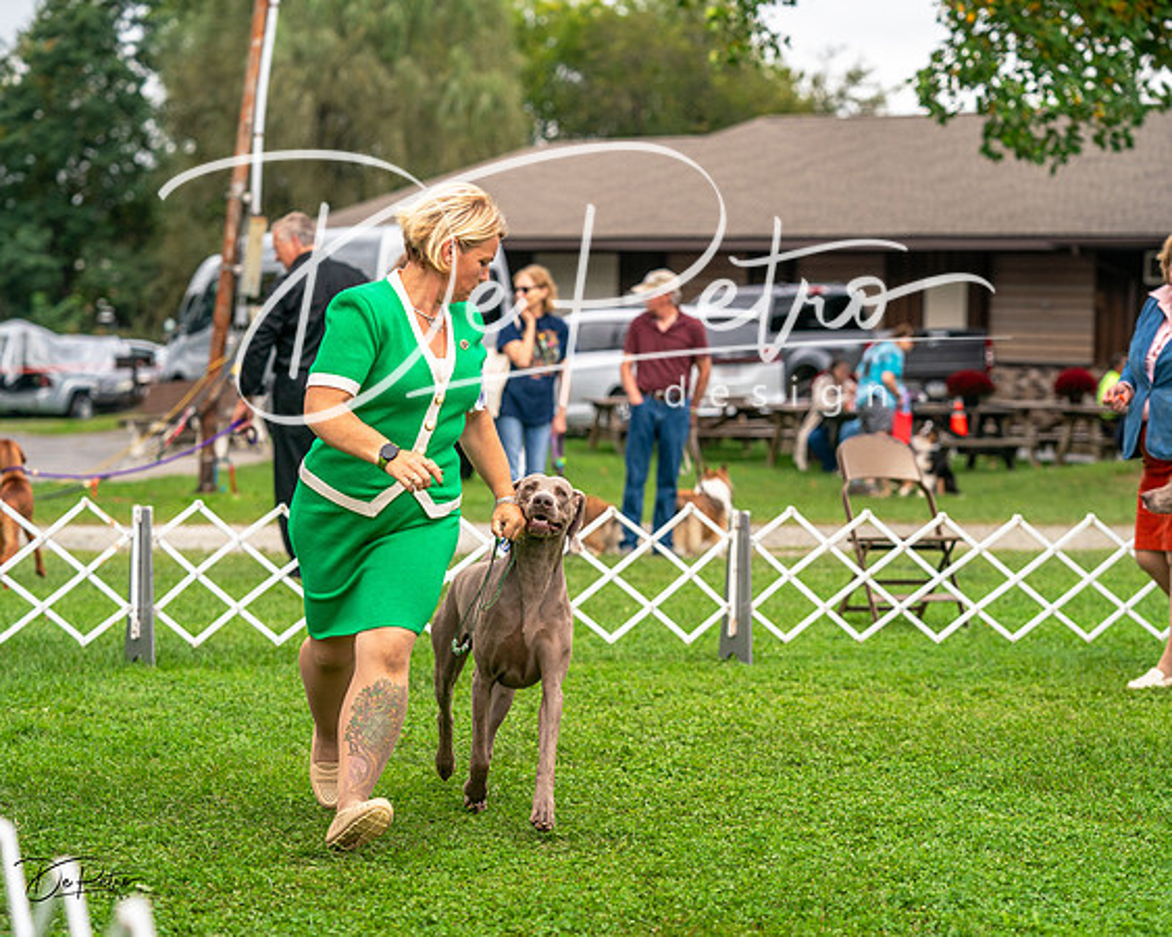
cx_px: 586
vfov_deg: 14.1
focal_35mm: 109
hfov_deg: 17.6
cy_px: 468
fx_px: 3788
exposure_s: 1/1250
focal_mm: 97
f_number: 3.5
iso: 400
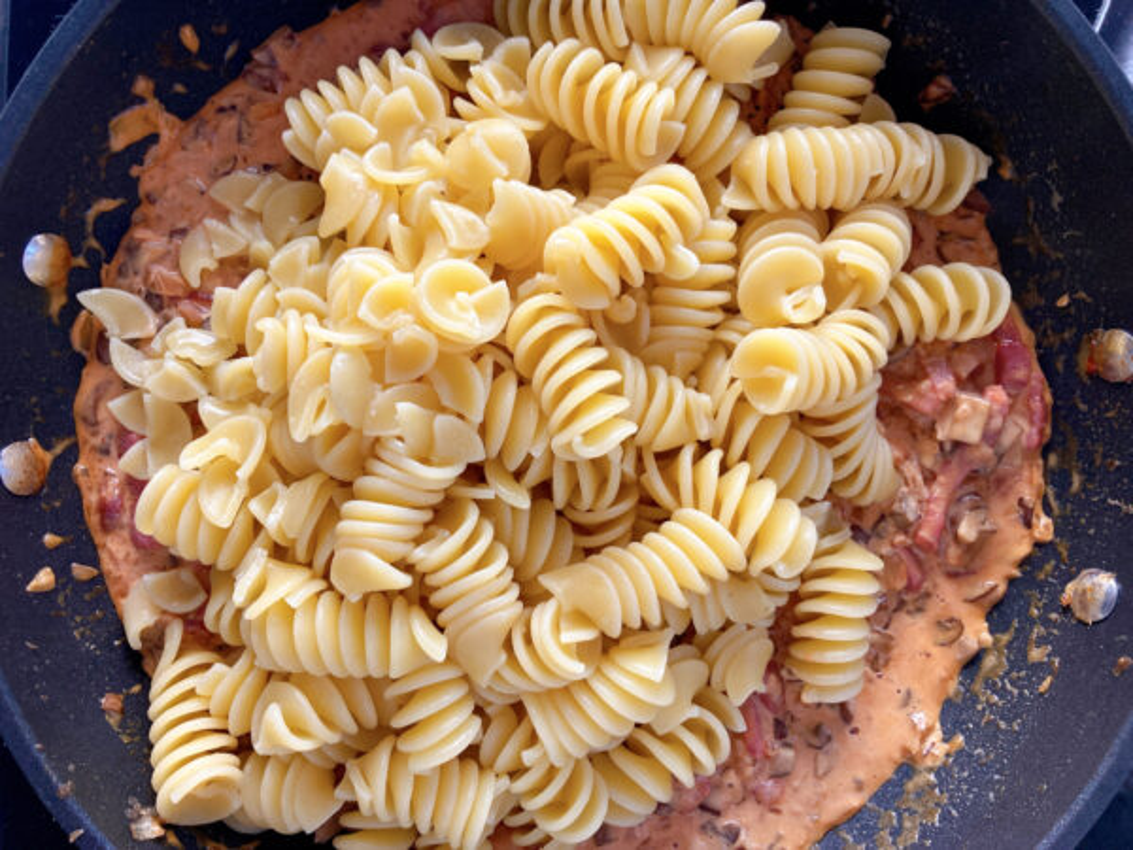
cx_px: 566
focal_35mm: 28
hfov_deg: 63.4
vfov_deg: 49.7
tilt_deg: -89.0
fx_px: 916
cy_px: 425
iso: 64
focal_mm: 3.99
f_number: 1.8
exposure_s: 1/50
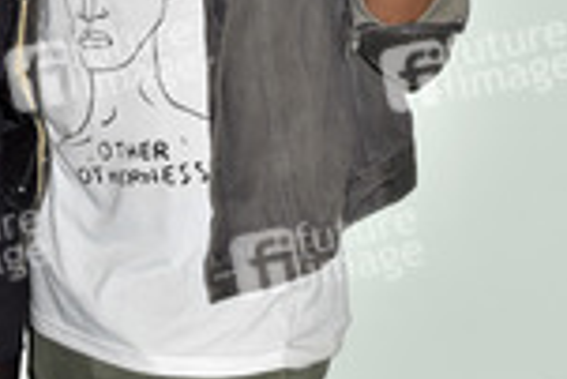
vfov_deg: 12.6
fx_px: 1687
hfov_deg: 18.6
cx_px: 0
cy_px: -26
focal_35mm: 107
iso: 400
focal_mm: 36
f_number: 5.6
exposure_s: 1/250
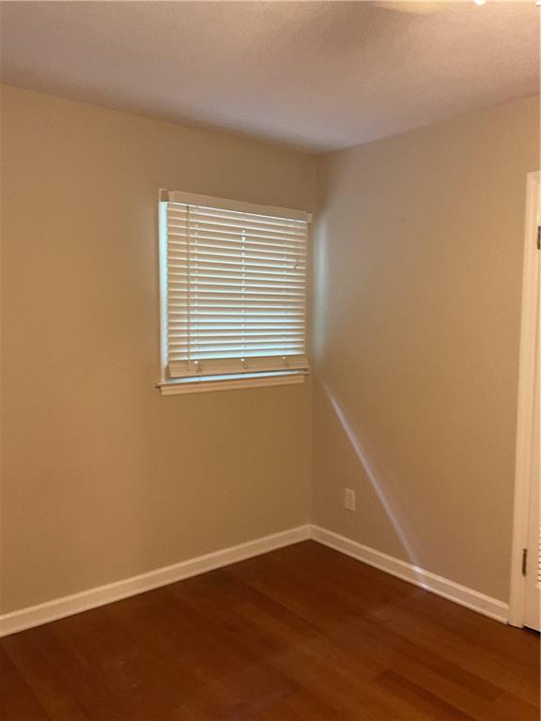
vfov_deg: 61.7
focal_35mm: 29
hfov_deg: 48.2
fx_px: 604
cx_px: 270
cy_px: 360
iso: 250
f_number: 1.8
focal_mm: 3
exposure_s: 1/30
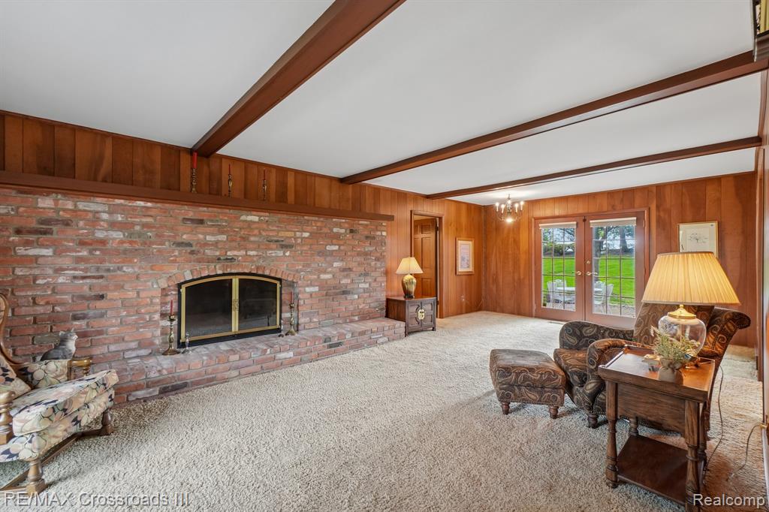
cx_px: 384
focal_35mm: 15
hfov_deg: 100.4
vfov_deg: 77.3
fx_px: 320
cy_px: 256
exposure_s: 1/8
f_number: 8
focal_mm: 10
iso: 400
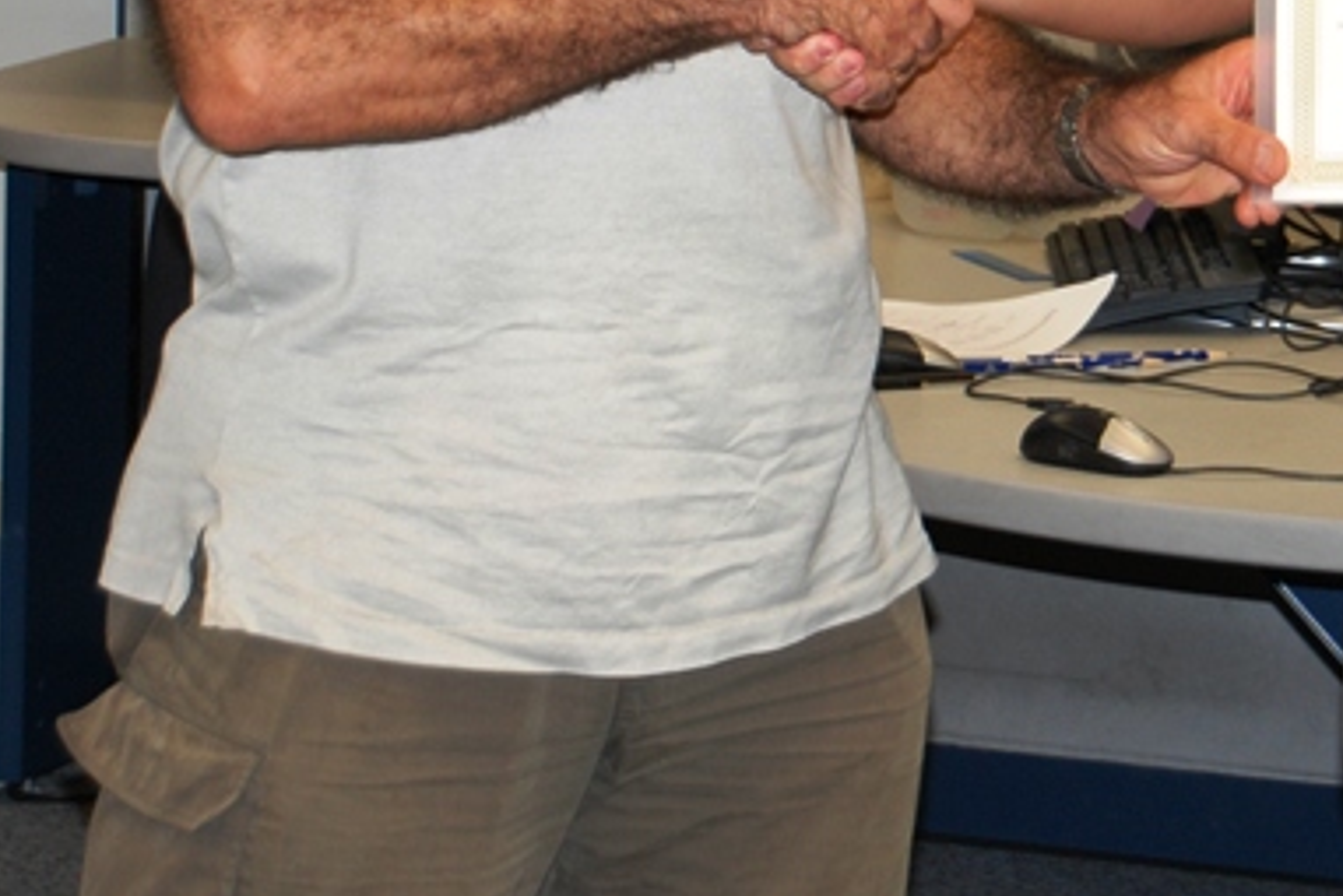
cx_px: 942
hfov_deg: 11.1
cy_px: -230
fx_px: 6904
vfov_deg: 7.4
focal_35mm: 185
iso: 320
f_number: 4.5
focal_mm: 46
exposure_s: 1/60
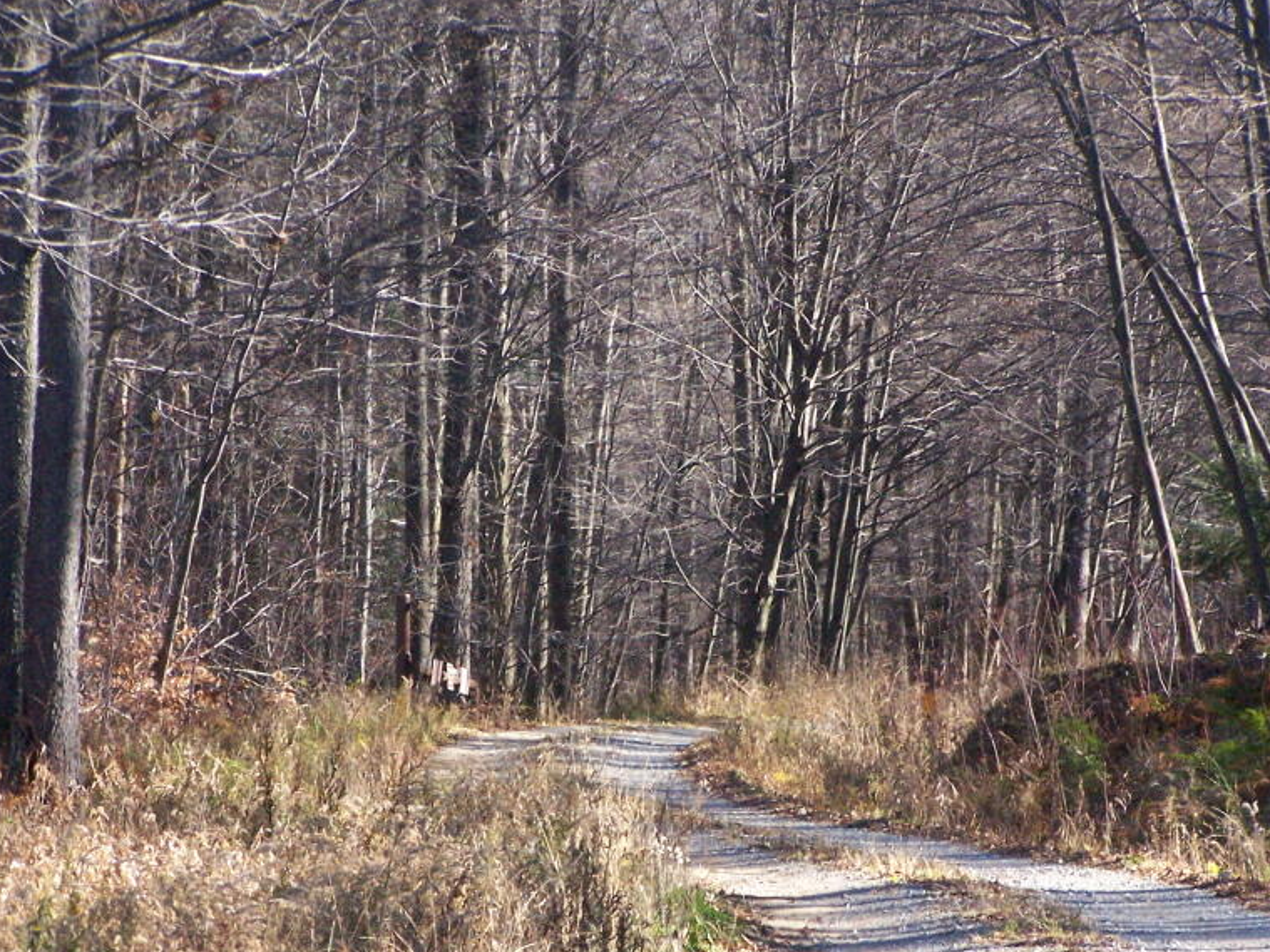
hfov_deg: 7.8
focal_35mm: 255
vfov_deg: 5.8
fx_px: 9354
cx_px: 709
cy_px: 636
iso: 400
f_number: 3.2
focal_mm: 31.3
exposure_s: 1/800
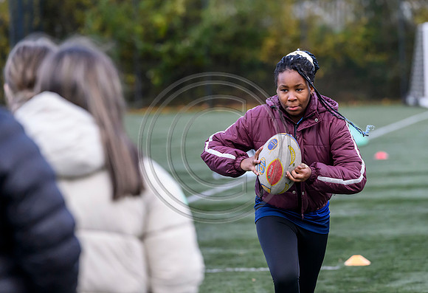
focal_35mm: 236
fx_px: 2830
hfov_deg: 8.6
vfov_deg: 5.9
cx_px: 248
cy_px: 165
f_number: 4.5
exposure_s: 1/2500
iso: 5000
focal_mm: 200
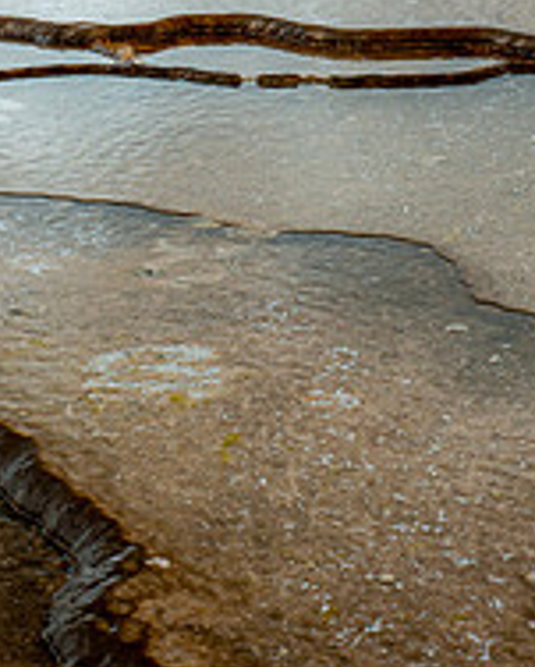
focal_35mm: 133
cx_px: 397
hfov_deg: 11.6
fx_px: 2626
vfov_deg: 14.3
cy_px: 16
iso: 400
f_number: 13
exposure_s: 1/160
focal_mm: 46
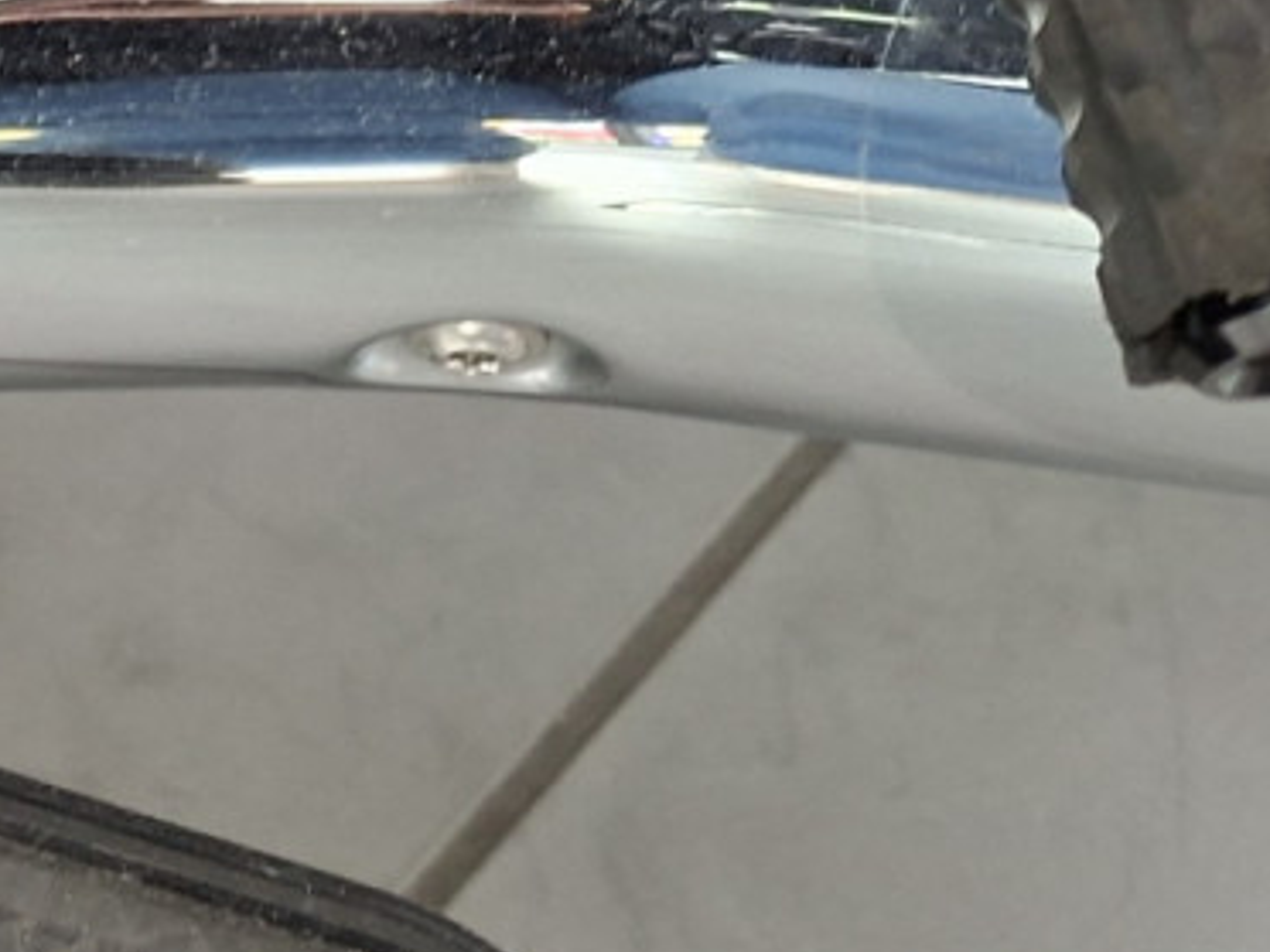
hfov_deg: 15.1
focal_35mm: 99
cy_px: 239
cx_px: -1430
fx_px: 3632
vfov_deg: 14.9
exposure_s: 1/30
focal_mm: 5.54
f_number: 1.8
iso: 400
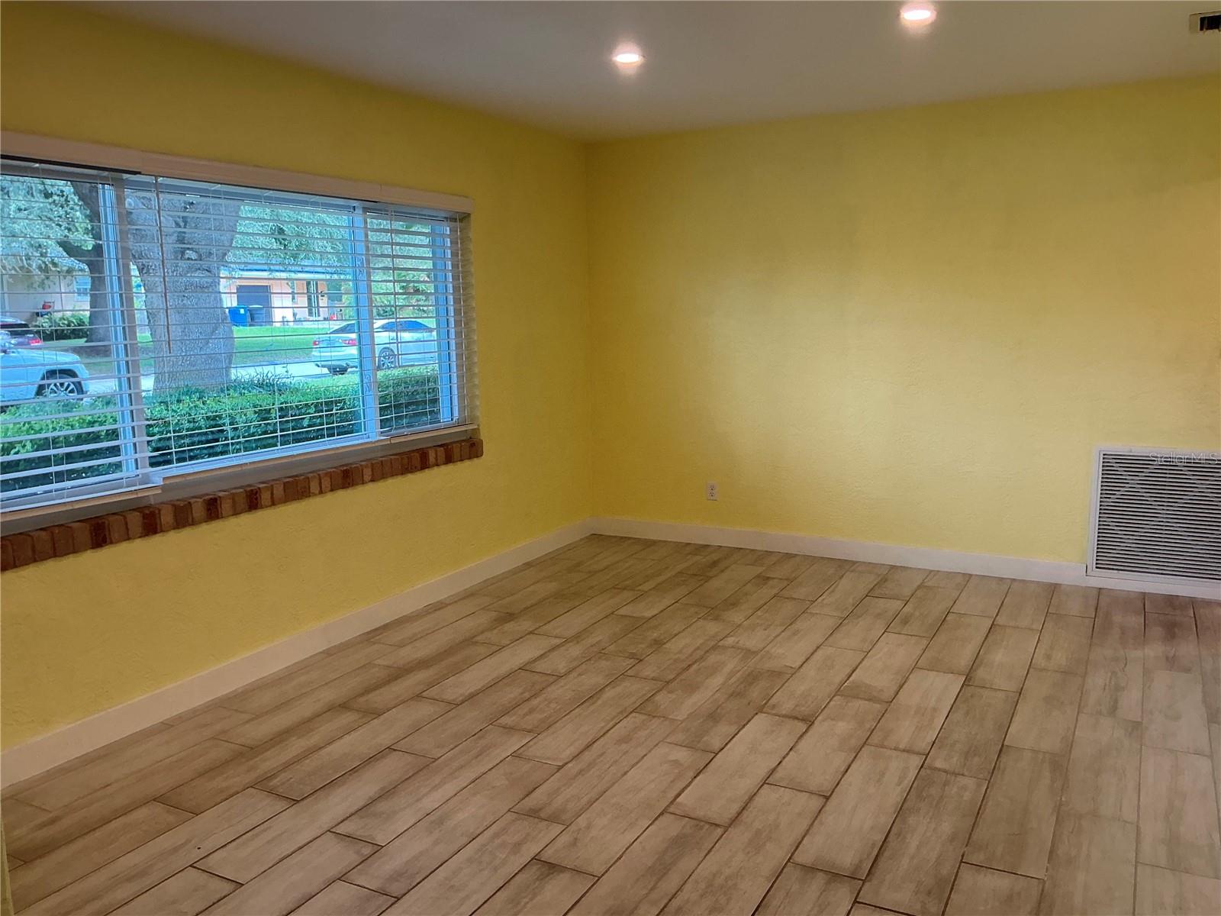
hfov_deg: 63.4
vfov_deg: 49.7
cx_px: 610
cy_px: 458
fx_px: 988
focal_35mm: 28
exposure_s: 1/60
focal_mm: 3
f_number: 1.8
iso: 50
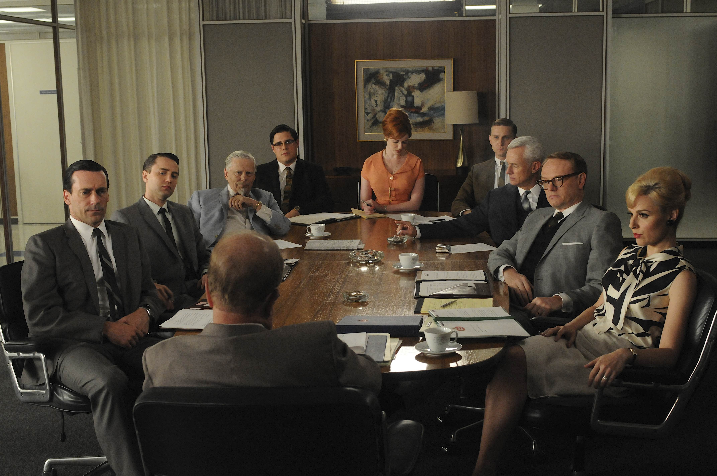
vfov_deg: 28.0
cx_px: 358
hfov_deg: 41.2
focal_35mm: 48
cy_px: 238
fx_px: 955
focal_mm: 32
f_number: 5
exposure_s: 1/100
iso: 1600
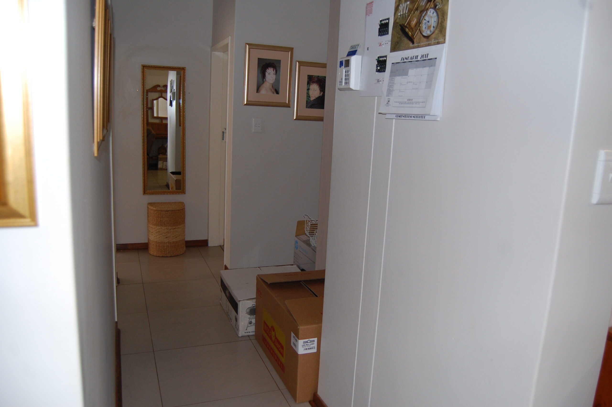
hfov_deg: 67.4
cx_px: 306
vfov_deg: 47.8
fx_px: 459
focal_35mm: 27
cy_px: 204
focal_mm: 18
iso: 400
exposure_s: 1/60
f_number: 3.5
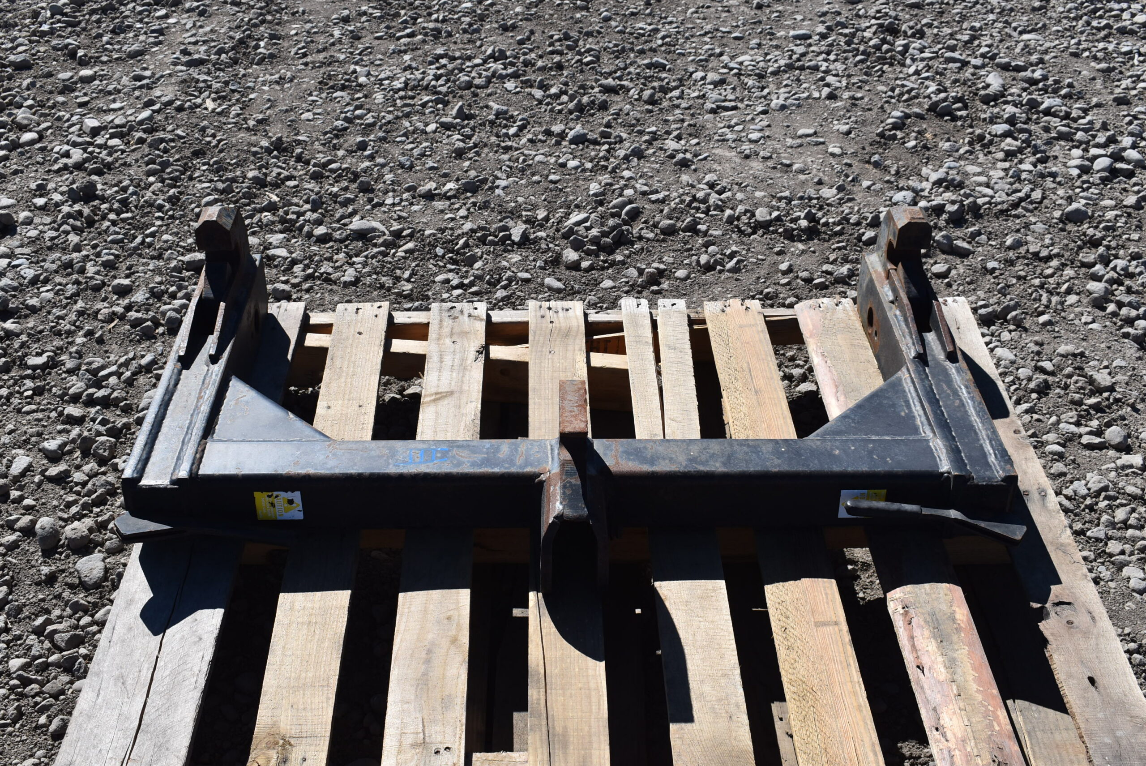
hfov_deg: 44.9
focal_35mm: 44
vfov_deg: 30.9
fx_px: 1386
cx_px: 573
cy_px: 383
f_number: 10
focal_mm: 29
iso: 200
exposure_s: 1/400
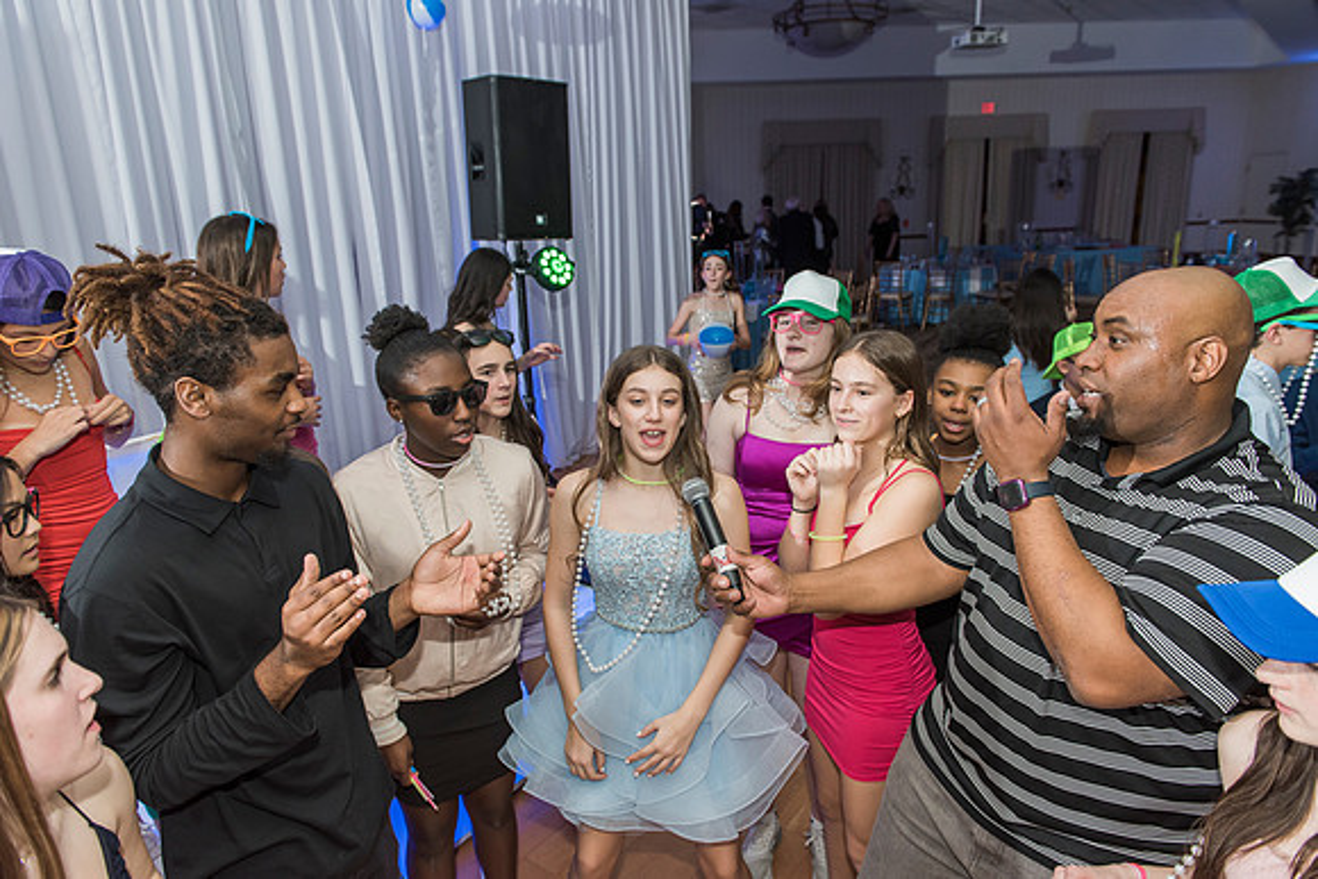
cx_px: 659
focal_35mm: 24
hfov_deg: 73.7
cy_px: 440
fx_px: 879
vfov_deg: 53.2
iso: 1000
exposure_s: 1/100
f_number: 4
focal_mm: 24
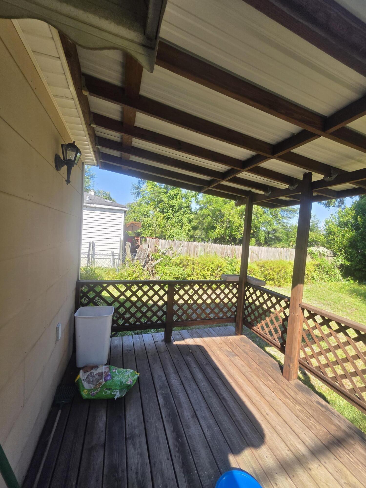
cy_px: 244
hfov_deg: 89.9
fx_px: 183
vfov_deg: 106.2
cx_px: 183
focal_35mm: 13
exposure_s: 1/582
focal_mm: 2.2
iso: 40
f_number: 1.9
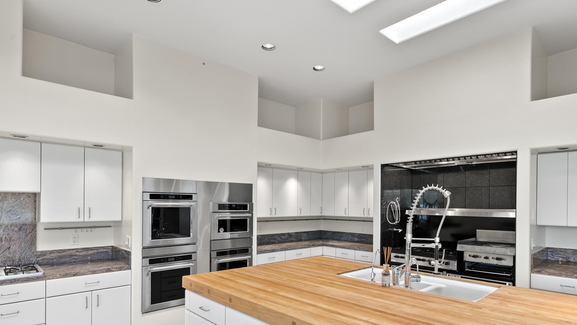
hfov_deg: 83.6
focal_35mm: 21
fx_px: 321
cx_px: 316
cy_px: 206
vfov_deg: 52.9
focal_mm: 16
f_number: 8
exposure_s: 1
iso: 200
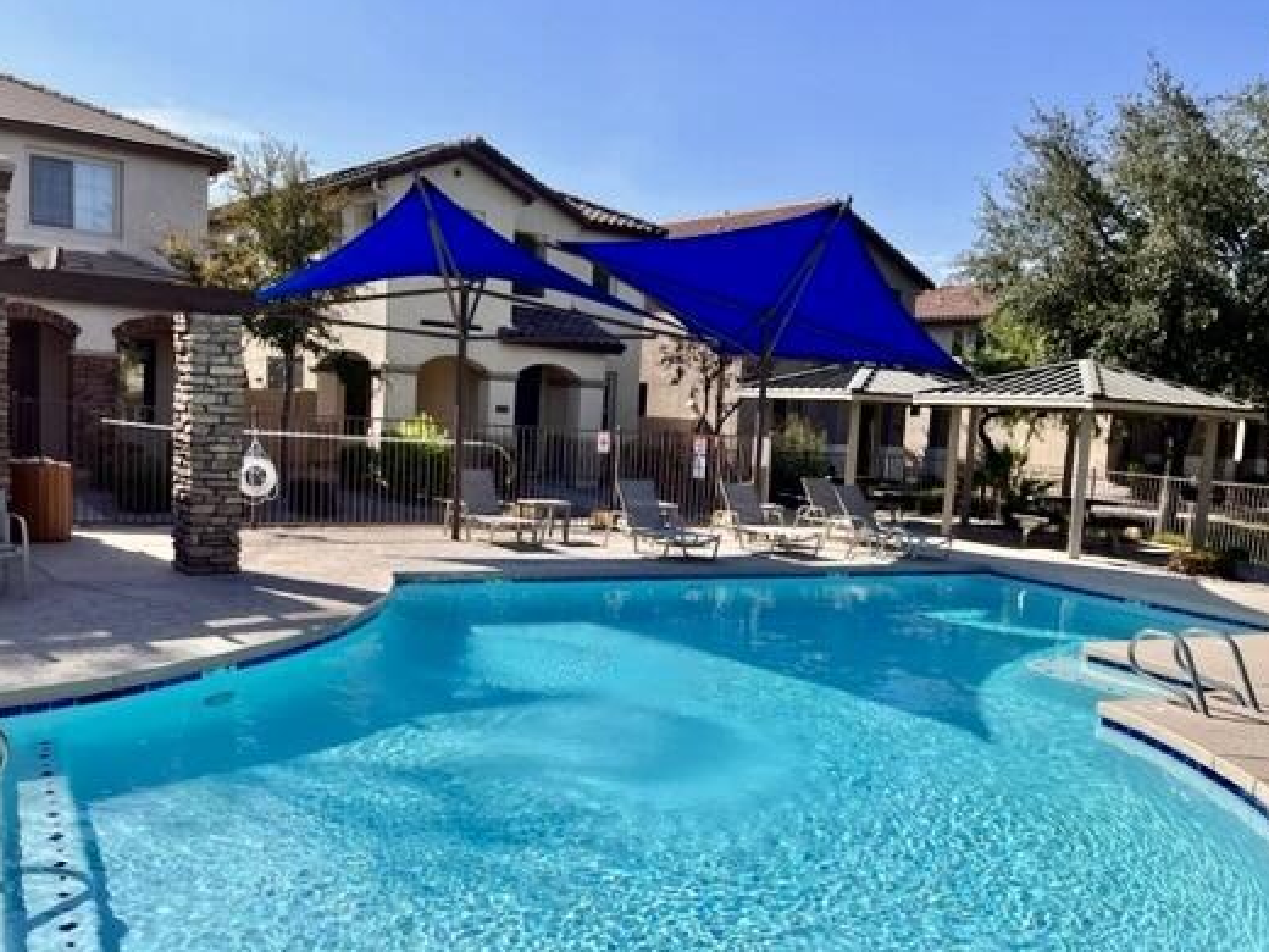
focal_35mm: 32
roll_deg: -3.0
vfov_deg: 44.1
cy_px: 522
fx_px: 1173
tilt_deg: -6.4
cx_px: 620
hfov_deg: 56.8
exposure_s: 1/4484
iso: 50
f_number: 1.6
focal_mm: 5.1
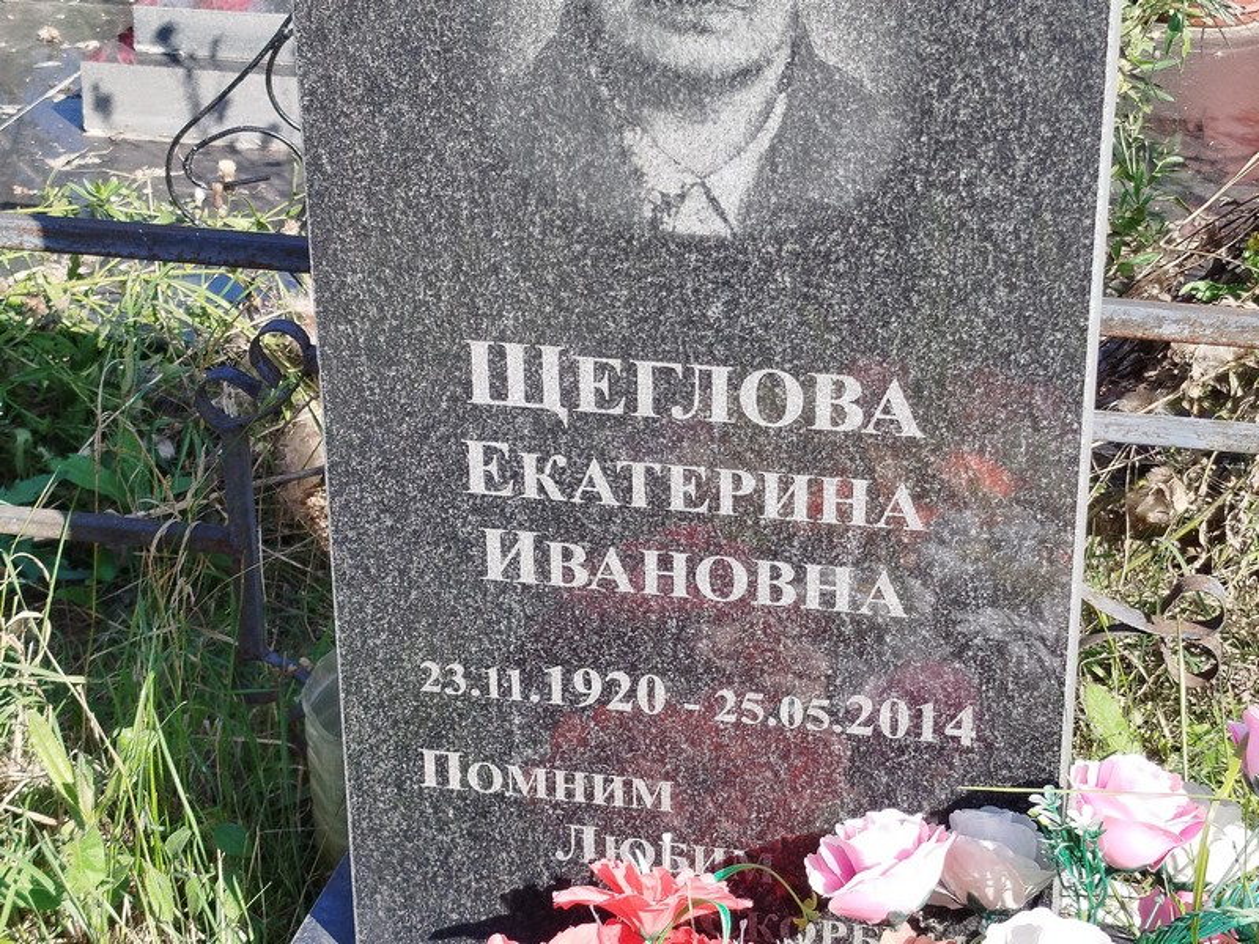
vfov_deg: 56.8
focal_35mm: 24
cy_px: 472
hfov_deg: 71.6
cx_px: 630
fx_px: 873
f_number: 1.7
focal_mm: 5.31
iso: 50
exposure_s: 1/318
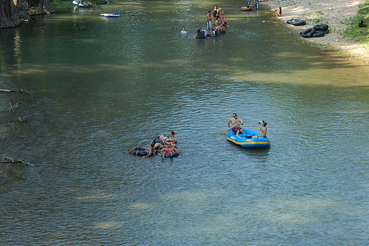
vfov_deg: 14.1
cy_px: 124
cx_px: 190
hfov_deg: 21.0
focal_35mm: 97
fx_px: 994
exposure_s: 1/200
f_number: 8
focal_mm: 60
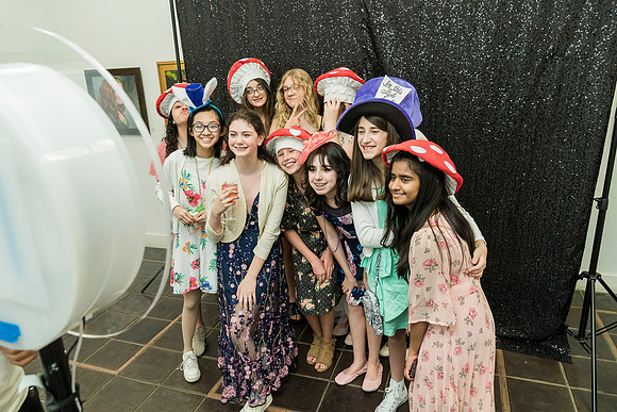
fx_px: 429
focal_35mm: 25
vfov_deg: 51.3
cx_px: 308
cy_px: 206
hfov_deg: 71.5
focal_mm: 25
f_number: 4.5
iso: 1250
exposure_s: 1/100
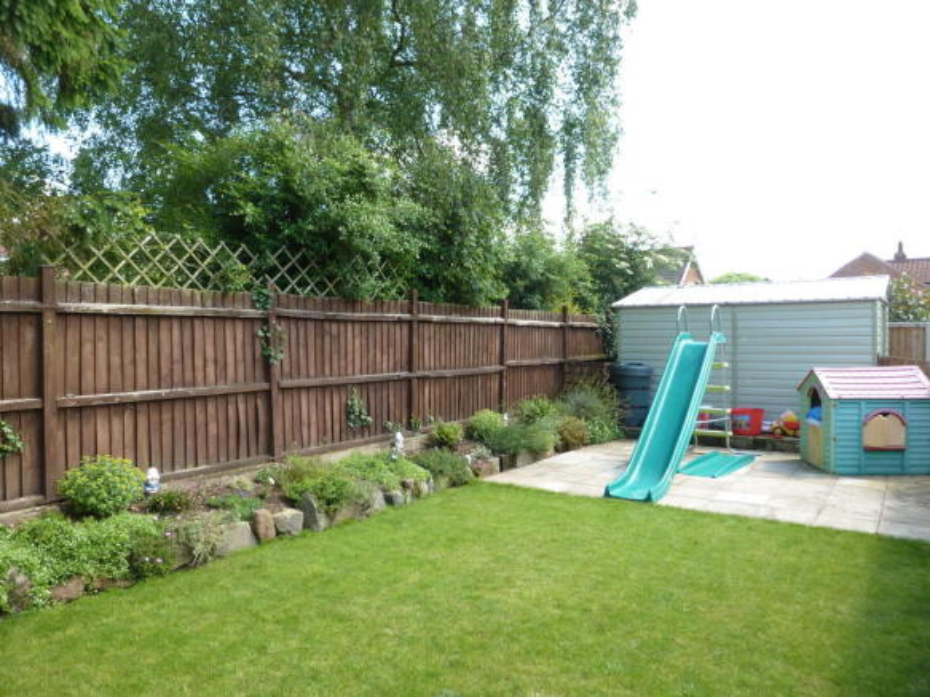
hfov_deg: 71.6
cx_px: 465
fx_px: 645
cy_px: 348
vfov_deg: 56.8
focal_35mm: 24
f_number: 3.3
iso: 100
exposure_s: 1/125
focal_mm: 4.3
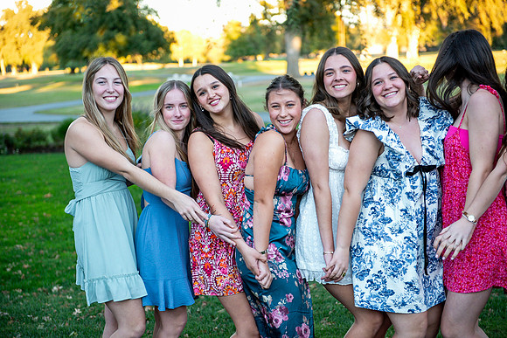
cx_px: 254
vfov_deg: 19.5
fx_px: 986
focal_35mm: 70
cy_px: 169
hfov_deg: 28.8
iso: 1250
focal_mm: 70
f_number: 2.8
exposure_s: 1/500
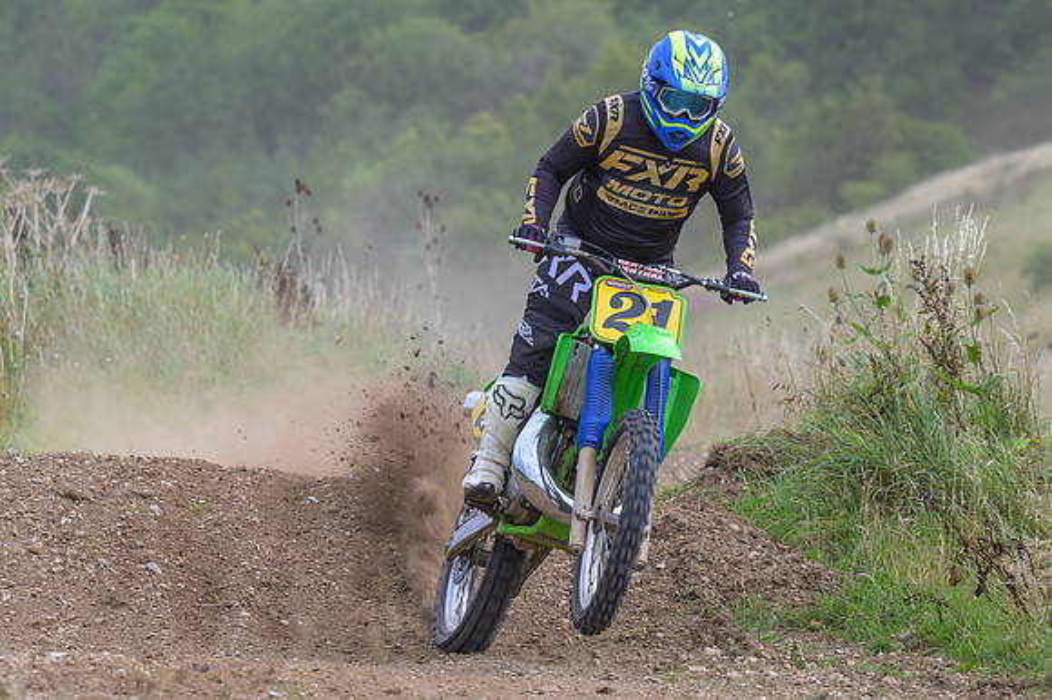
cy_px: 396
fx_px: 7320
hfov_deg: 8.2
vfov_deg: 5.5
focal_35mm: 251
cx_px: 516
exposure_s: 1/400
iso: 64
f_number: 4
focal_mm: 135
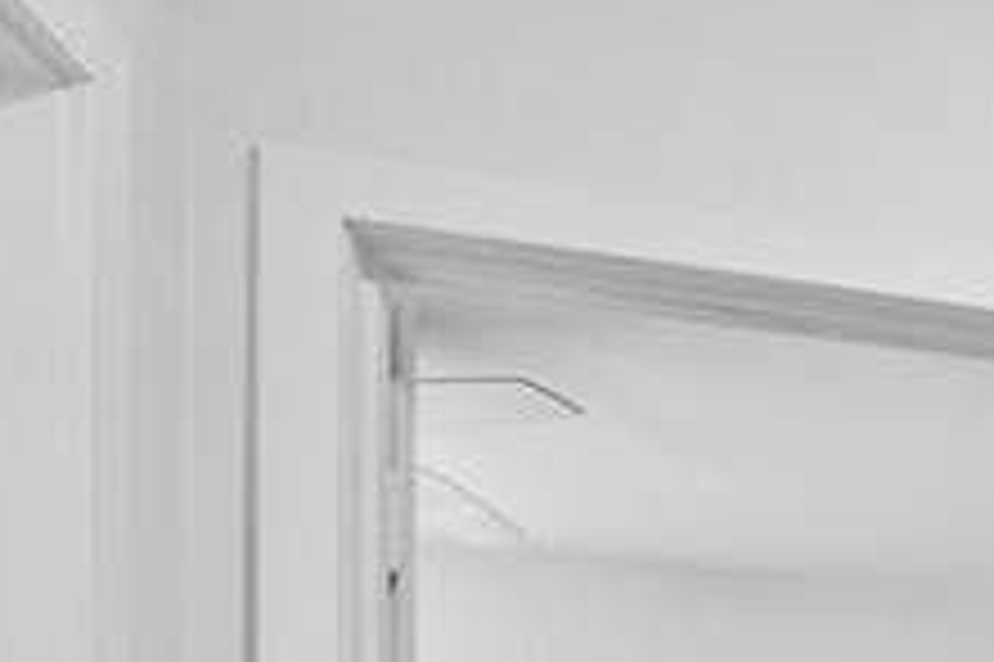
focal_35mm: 65
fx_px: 1793
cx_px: 1777
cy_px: 1020
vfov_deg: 18.3
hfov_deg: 21.2
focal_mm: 14
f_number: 9
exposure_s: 1/1.25
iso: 100
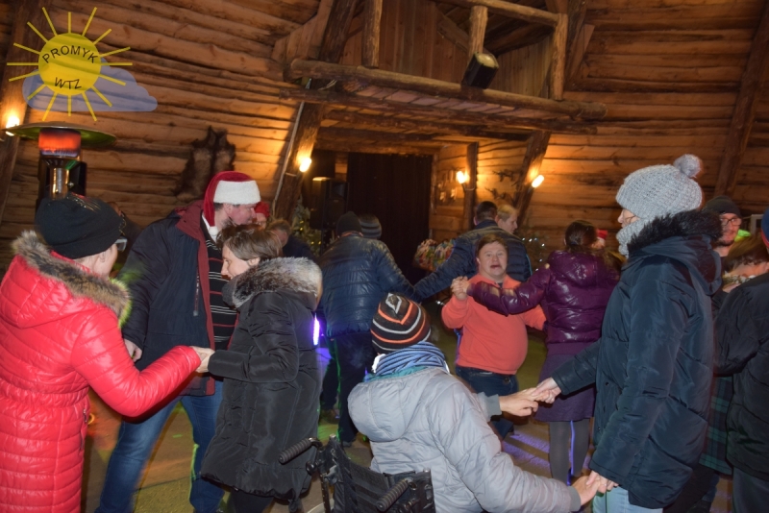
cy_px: 256
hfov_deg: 67.4
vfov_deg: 48.0
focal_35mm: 27
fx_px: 577
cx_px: 384
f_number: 3.5
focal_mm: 18
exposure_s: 1/15
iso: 800
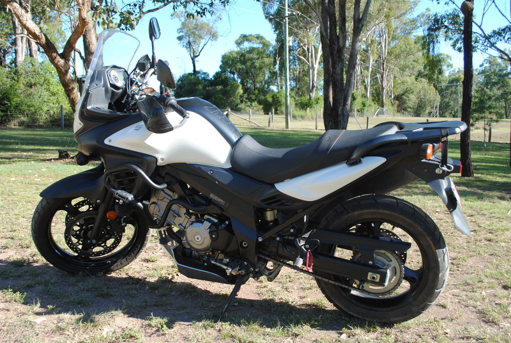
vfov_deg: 37.0
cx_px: 256
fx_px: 512
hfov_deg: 53.1
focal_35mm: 36
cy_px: 172
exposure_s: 1/125
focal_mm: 24
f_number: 5.6
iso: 100
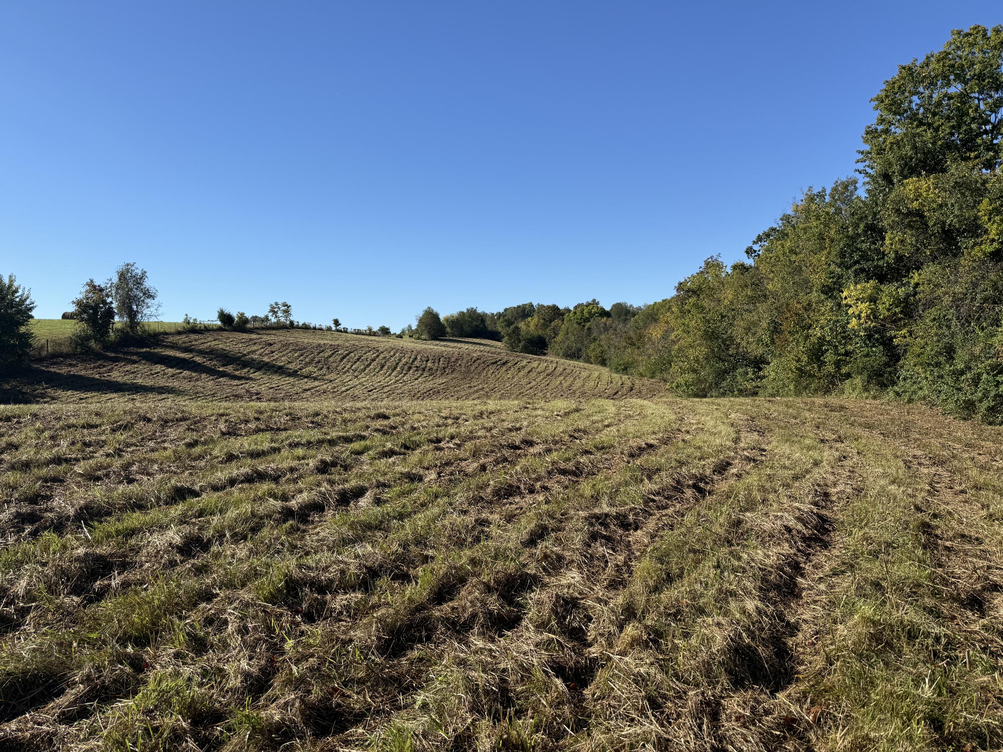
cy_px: 376
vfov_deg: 56.8
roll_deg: +1.2
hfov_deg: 71.6
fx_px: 695
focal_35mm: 24
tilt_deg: -1.5
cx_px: 502
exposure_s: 1/4405
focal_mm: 6.76
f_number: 1.78
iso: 80
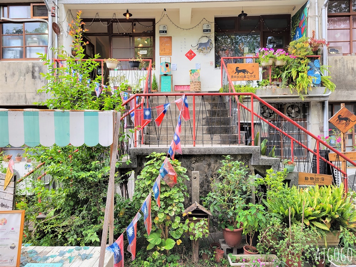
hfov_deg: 67.3
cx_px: 178
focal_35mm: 26
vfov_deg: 53.1
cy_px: 134
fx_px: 267
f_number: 1.8
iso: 40
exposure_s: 1/119
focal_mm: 5.4
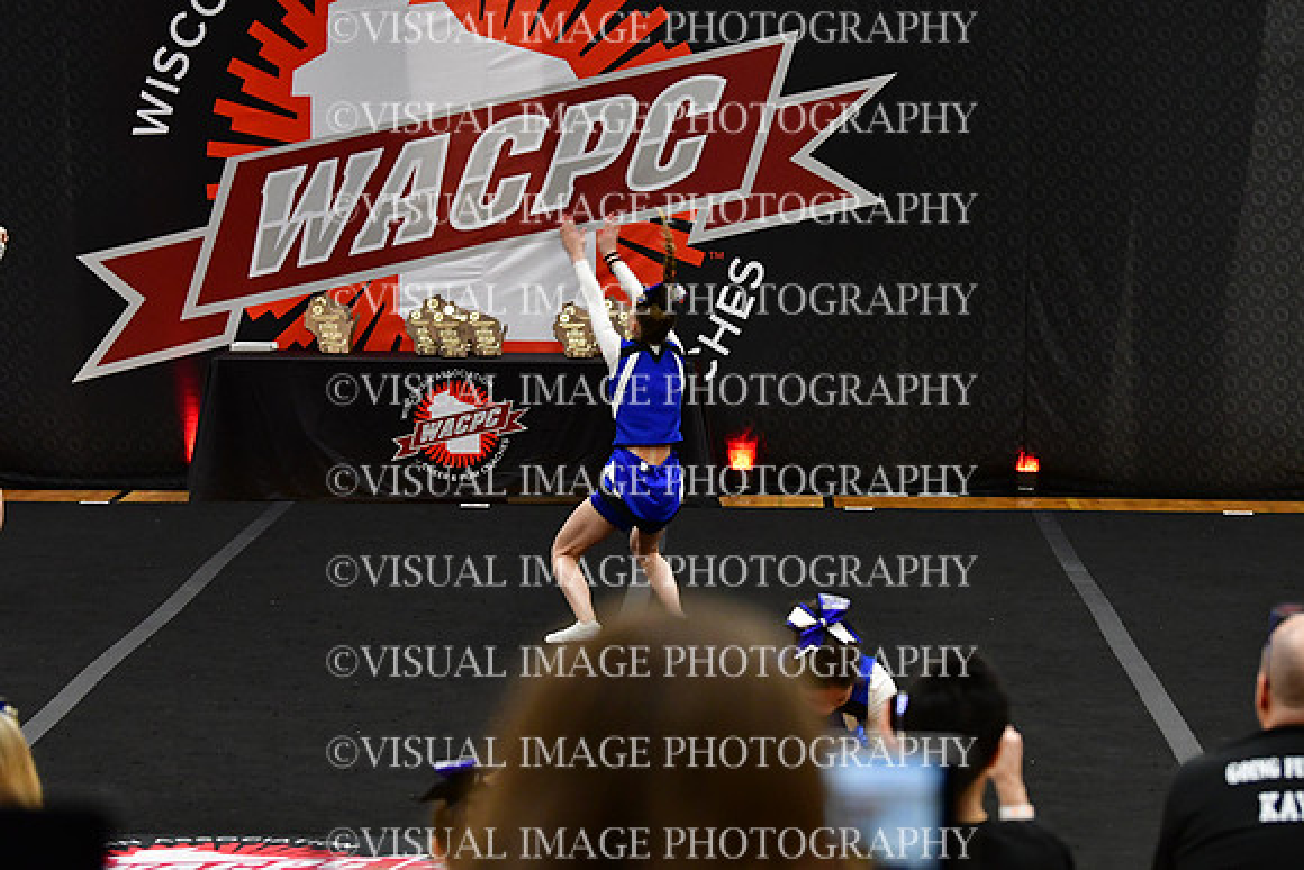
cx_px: 652
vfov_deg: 9.9
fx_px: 5000
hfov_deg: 14.9
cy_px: 435
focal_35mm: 138
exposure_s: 1/500
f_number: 4
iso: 4000
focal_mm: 92
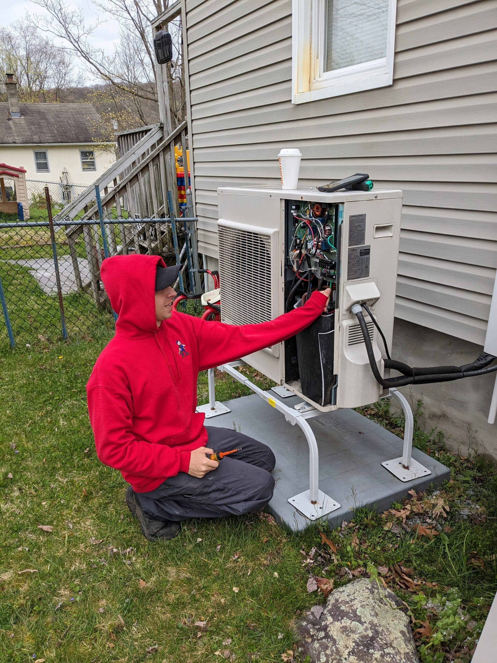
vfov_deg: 65.3
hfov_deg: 51.4
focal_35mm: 27
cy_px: 332
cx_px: 248
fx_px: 517
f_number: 1.73
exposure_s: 1/1114
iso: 49
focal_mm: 4.38
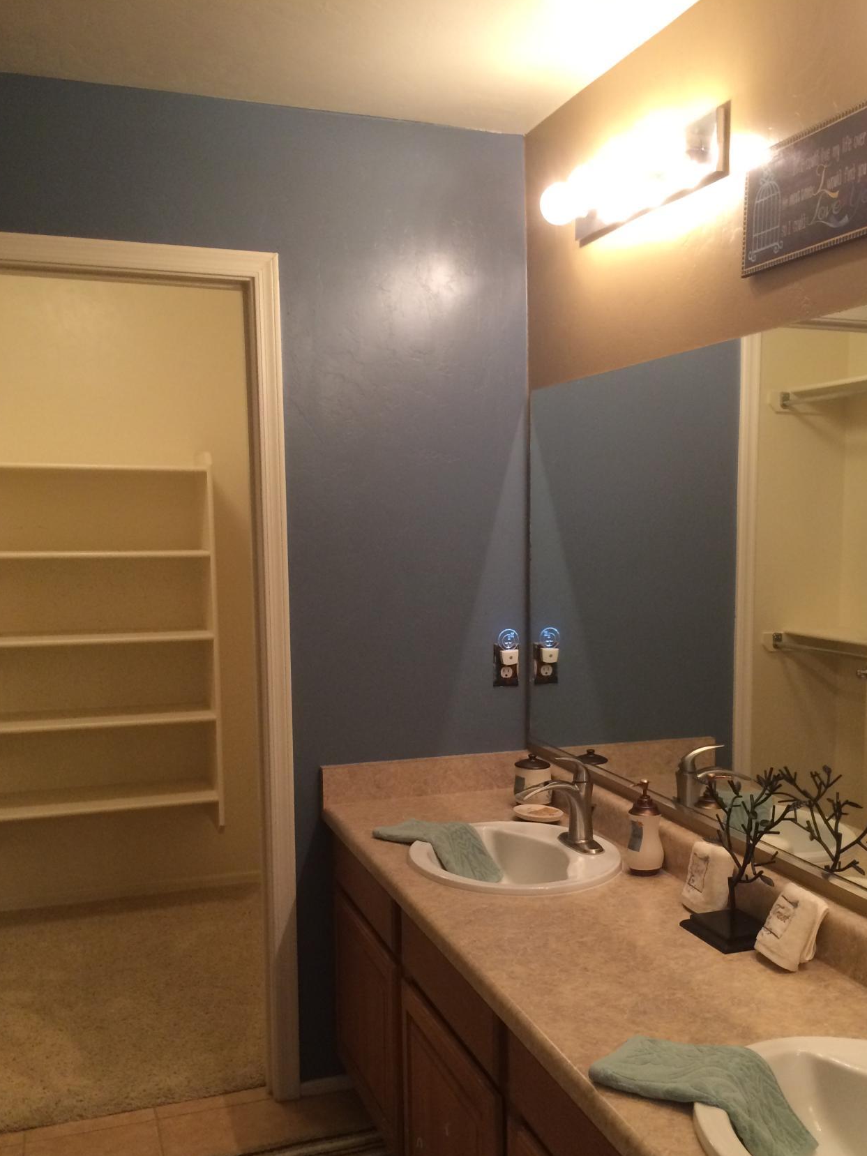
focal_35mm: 35
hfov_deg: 40.6
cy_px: 679
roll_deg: +2.2
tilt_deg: -7.7
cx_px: 503
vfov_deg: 52.4
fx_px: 1169
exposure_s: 1/30
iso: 125
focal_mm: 4.15
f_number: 2.2
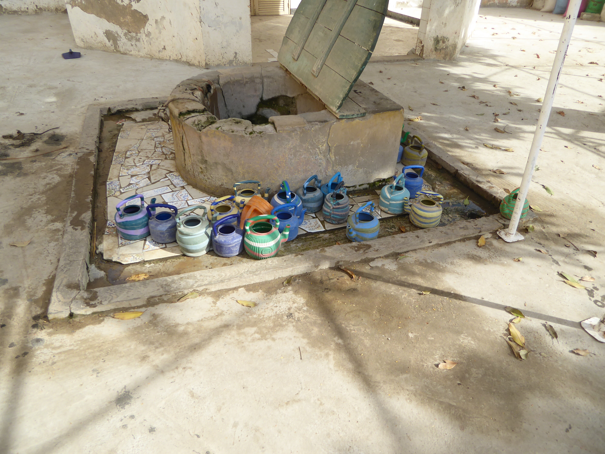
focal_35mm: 25
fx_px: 437
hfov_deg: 69.4
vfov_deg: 54.9
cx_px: 302
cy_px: 227
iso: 80
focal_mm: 4.3
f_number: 3.3
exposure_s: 1/320
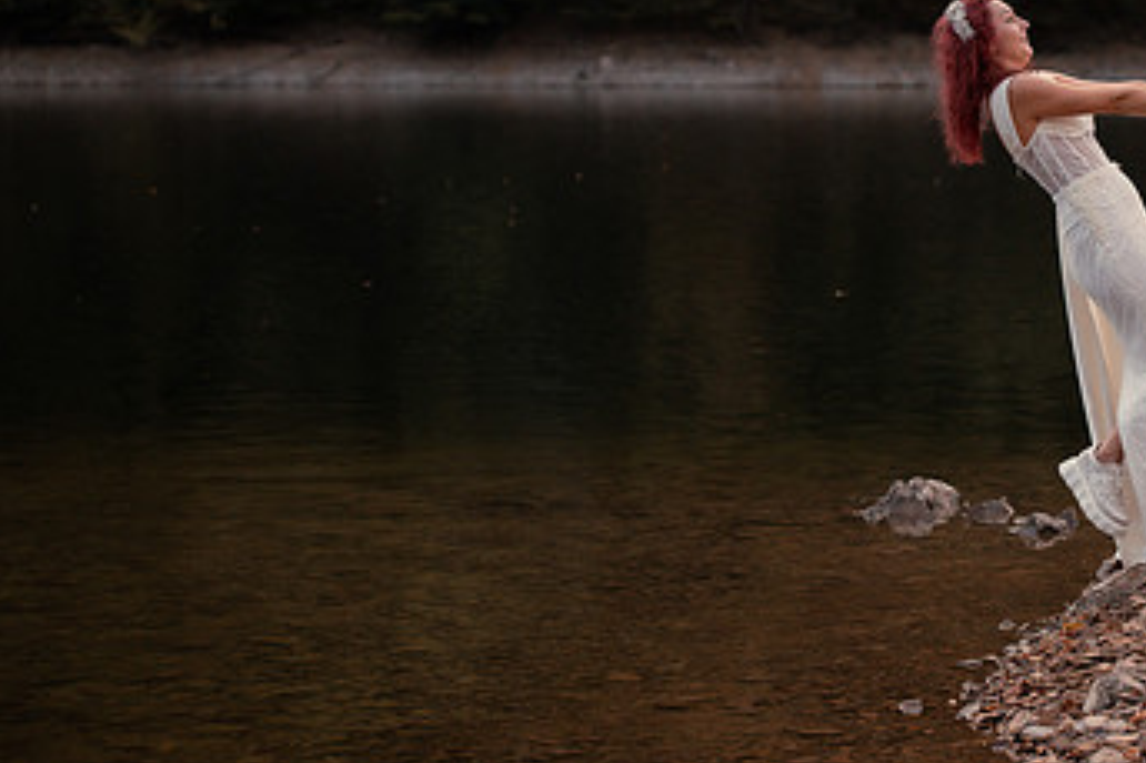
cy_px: 178
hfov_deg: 16.9
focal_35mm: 120
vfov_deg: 11.4
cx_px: 909
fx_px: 3818
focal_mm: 70
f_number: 3.2
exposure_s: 1/1000
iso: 640
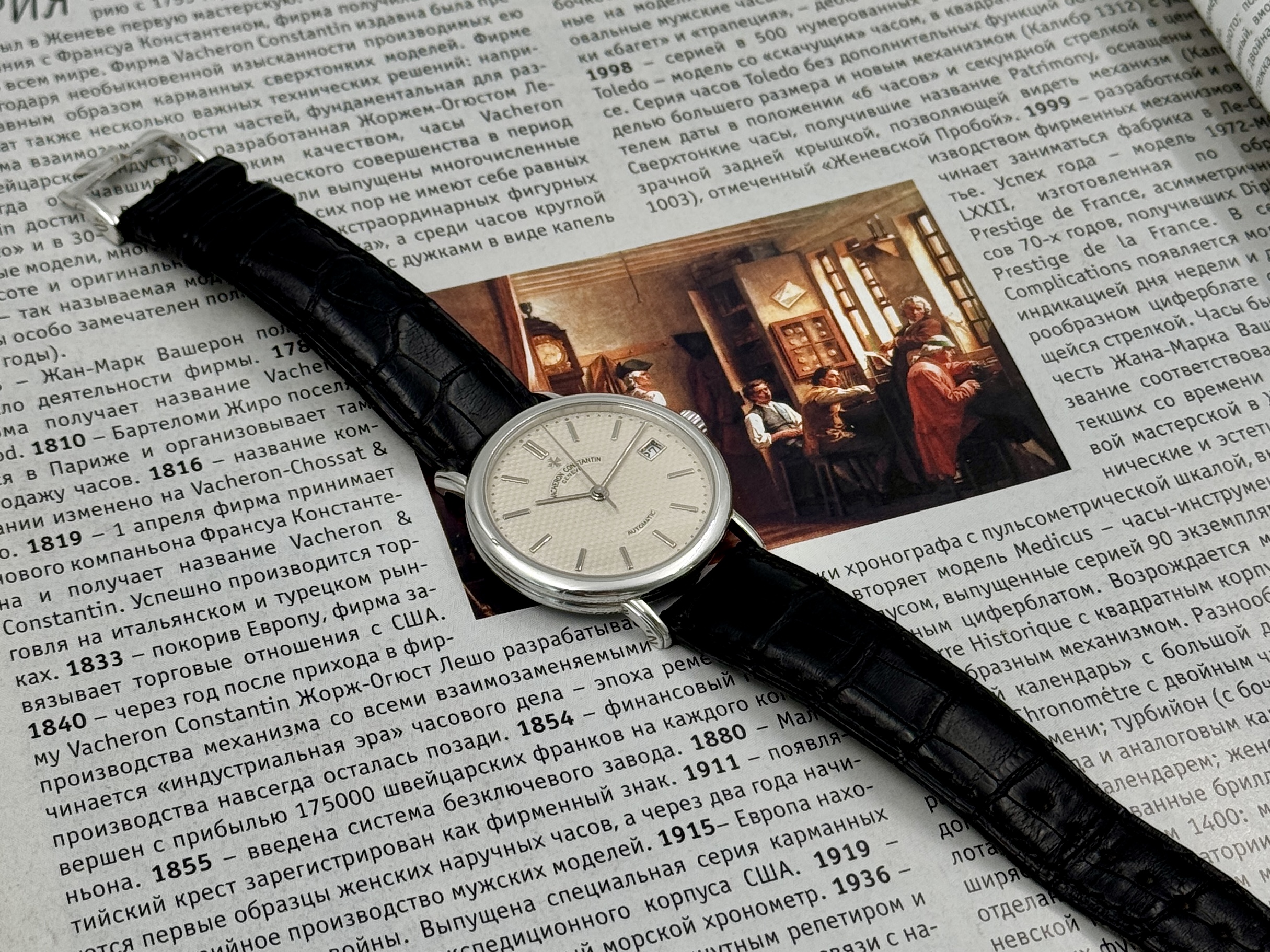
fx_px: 1761
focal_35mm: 48
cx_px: 635
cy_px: 476
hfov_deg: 39.7
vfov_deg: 30.3
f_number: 1.78
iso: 64
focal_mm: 6.76
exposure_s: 1/685
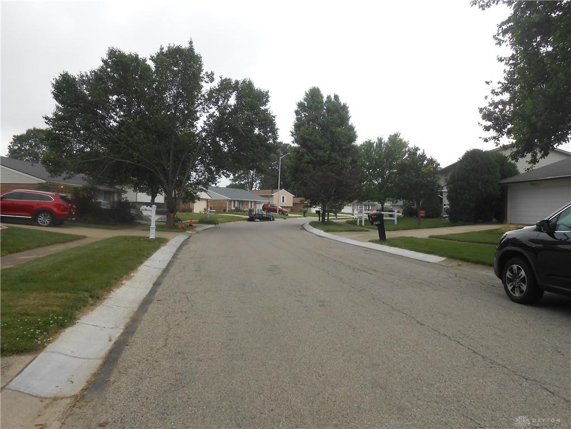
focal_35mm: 26
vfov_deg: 53.1
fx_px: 429
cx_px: 286
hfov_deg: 67.3
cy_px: 214
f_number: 3.5
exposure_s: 1/400
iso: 80
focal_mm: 4.6
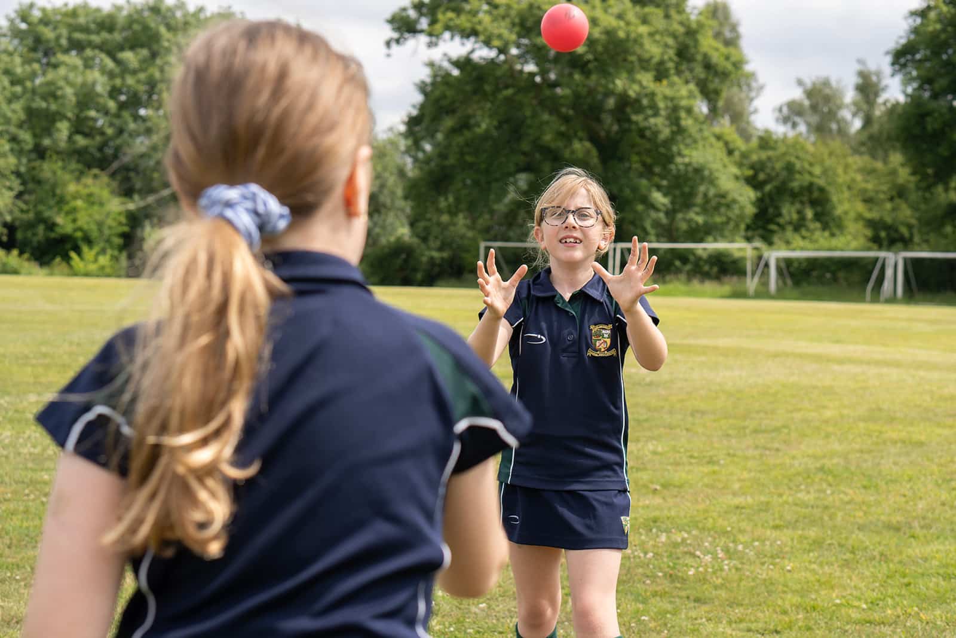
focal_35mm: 75
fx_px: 1992
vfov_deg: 18.2
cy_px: 319
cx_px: 478
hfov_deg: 27.0
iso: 200
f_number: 4.5
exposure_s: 1/640
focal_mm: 50
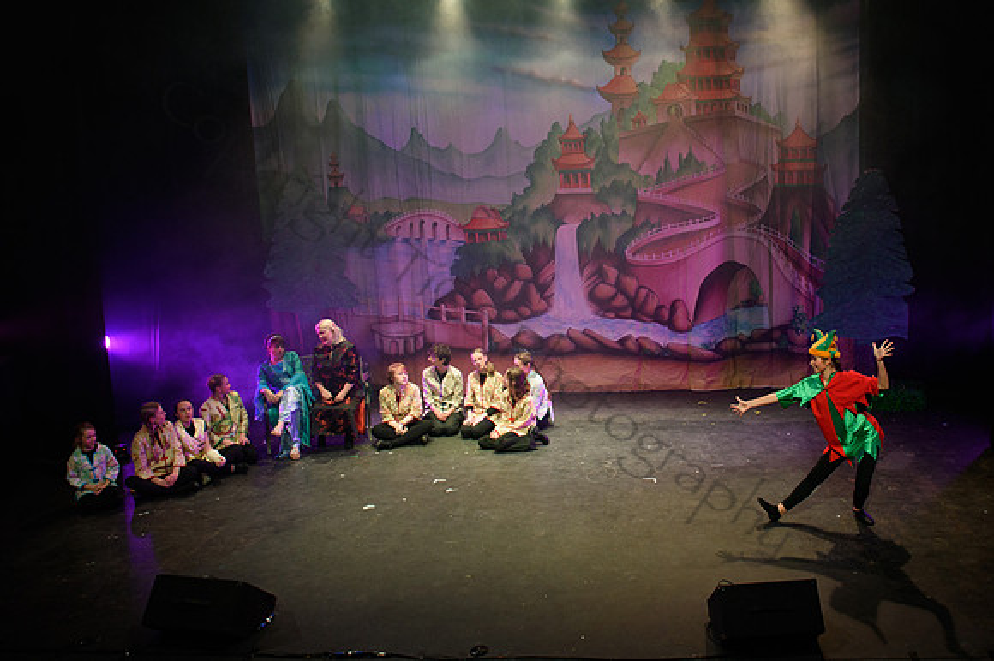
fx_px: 924
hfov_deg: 55.9
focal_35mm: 33
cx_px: 617
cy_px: 296
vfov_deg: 39.3
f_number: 5.6
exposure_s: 1/80
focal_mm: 27
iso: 1250
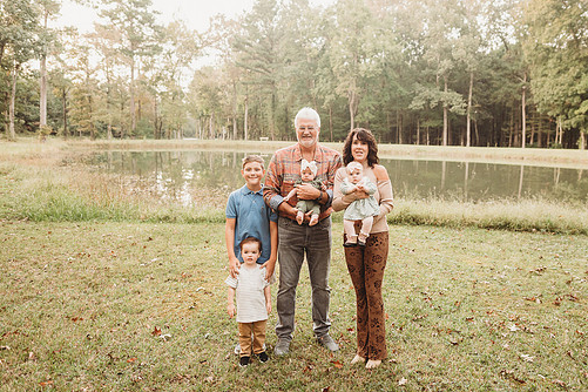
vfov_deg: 44.9
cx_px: 331
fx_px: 474
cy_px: 176
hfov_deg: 63.4
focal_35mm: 29
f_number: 2.5
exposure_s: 1/125
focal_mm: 24
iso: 800
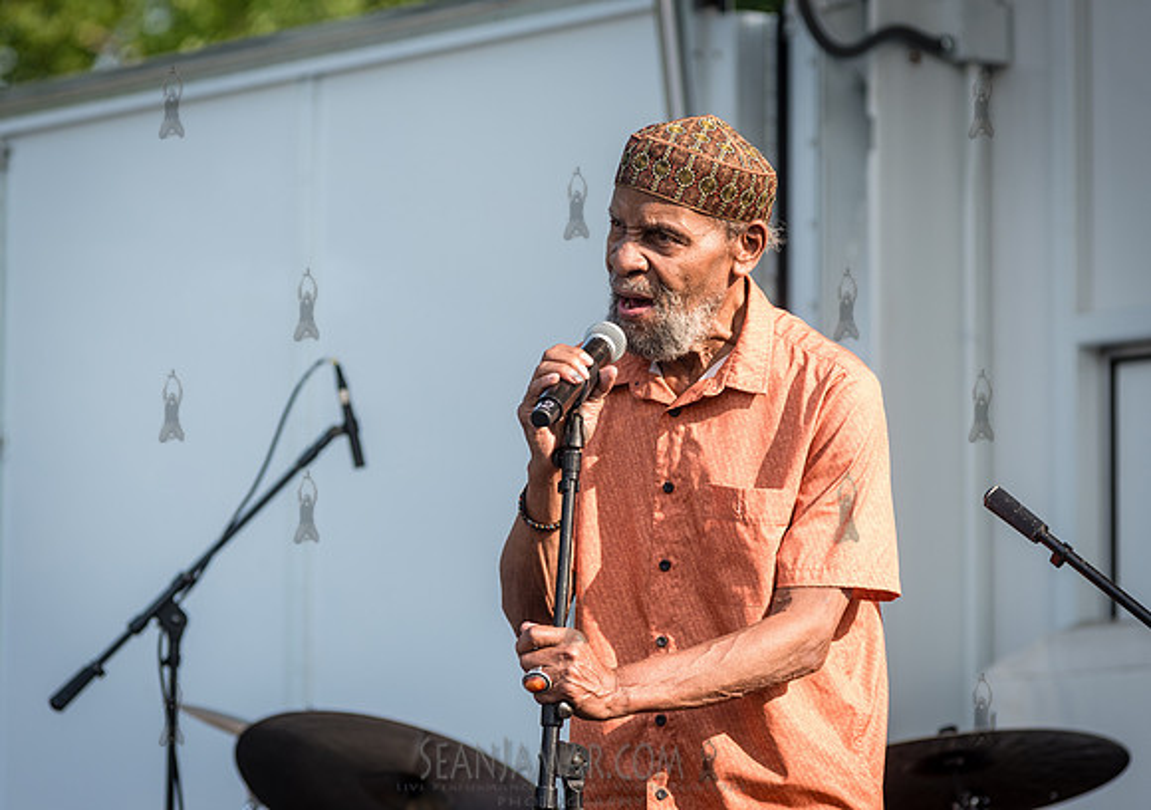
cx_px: 600
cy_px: 362
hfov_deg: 10.4
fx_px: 6336
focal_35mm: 195
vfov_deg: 7.3
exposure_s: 1/500
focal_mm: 170
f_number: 4.5
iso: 200
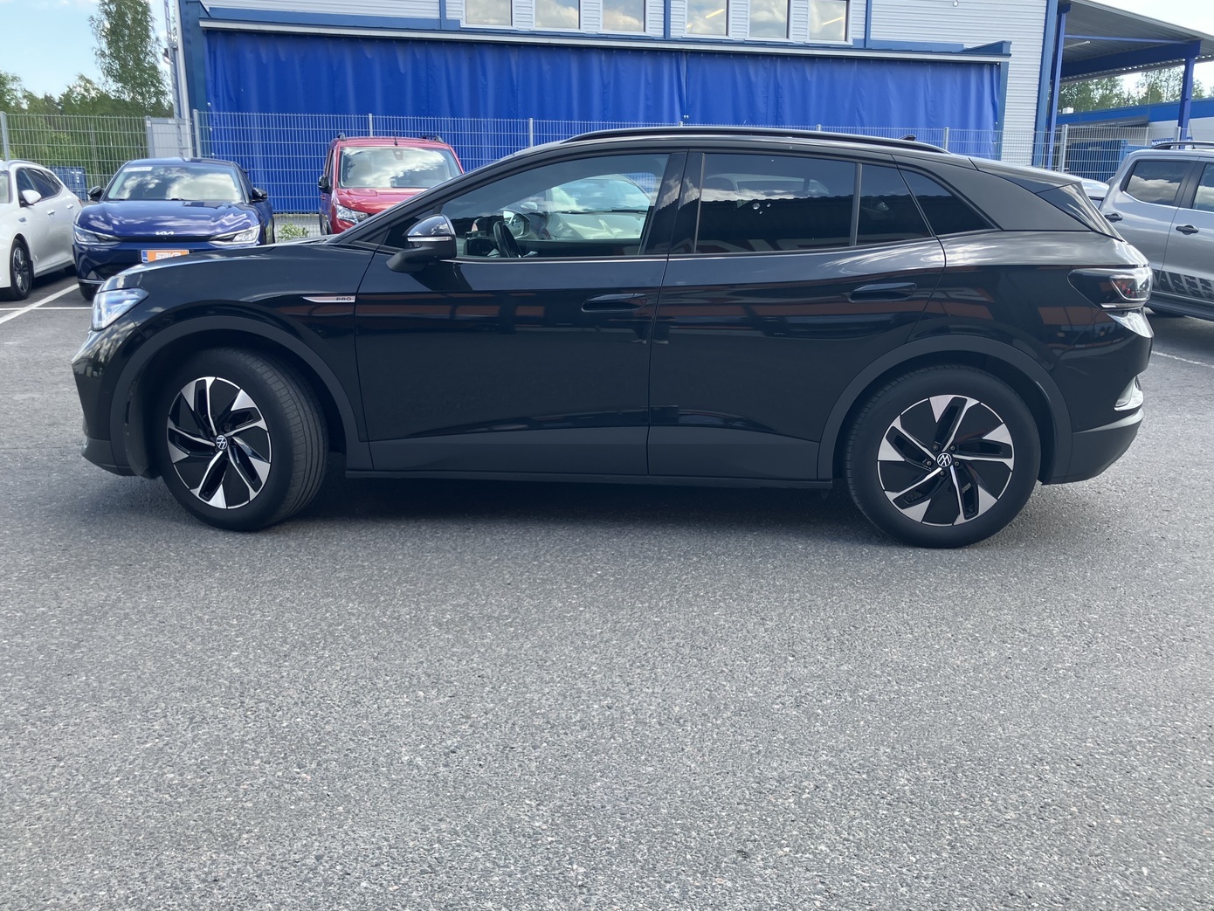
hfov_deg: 61.6
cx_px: 616
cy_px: 442
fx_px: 1017
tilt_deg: -11.4
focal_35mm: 29
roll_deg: -0.2
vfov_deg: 48.2
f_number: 1.8
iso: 25
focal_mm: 3.99
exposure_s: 1/244
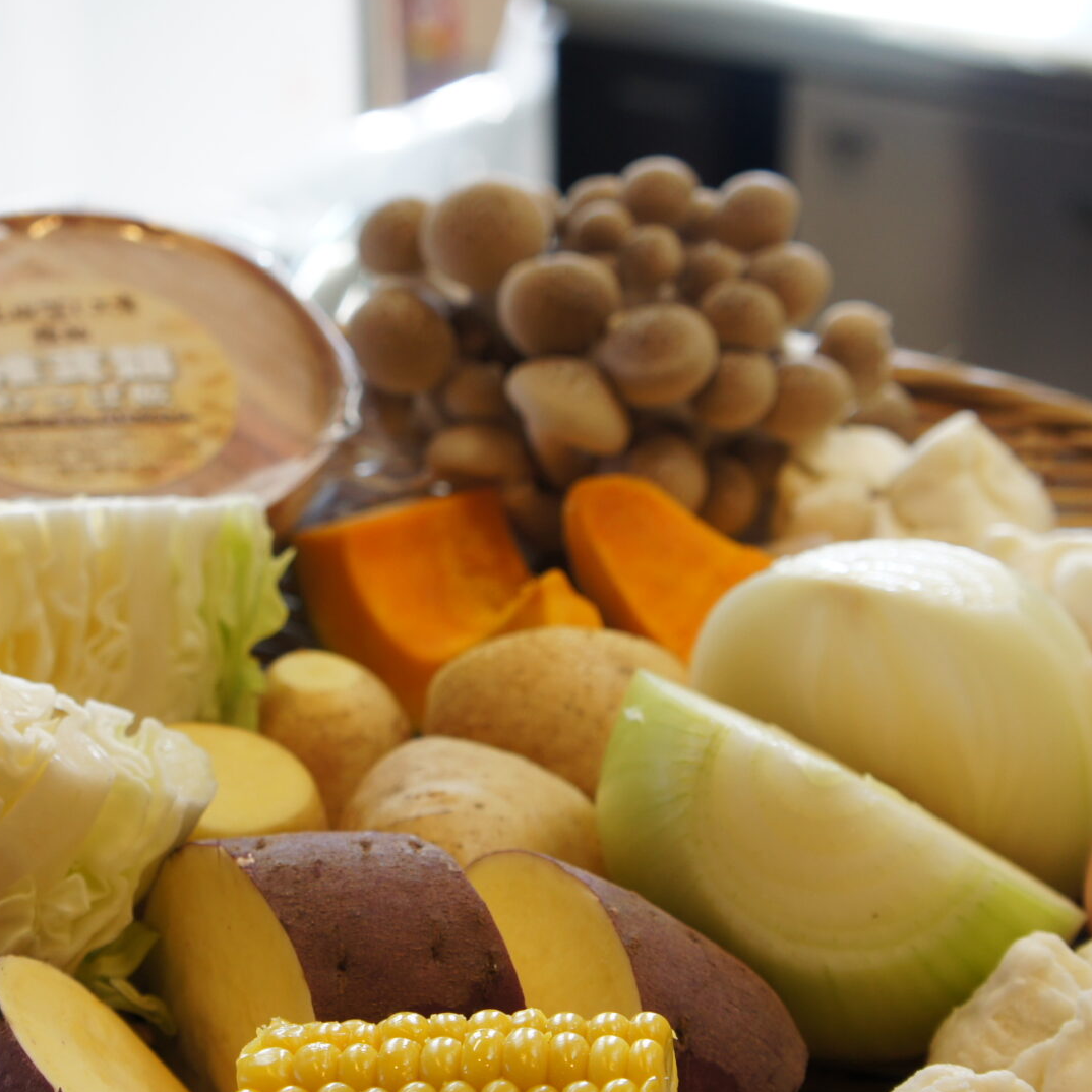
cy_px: 716
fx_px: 2820
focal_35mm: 79
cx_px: 328
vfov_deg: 21.8
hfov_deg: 21.8
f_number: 4.5
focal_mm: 26
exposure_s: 1/40
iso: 200
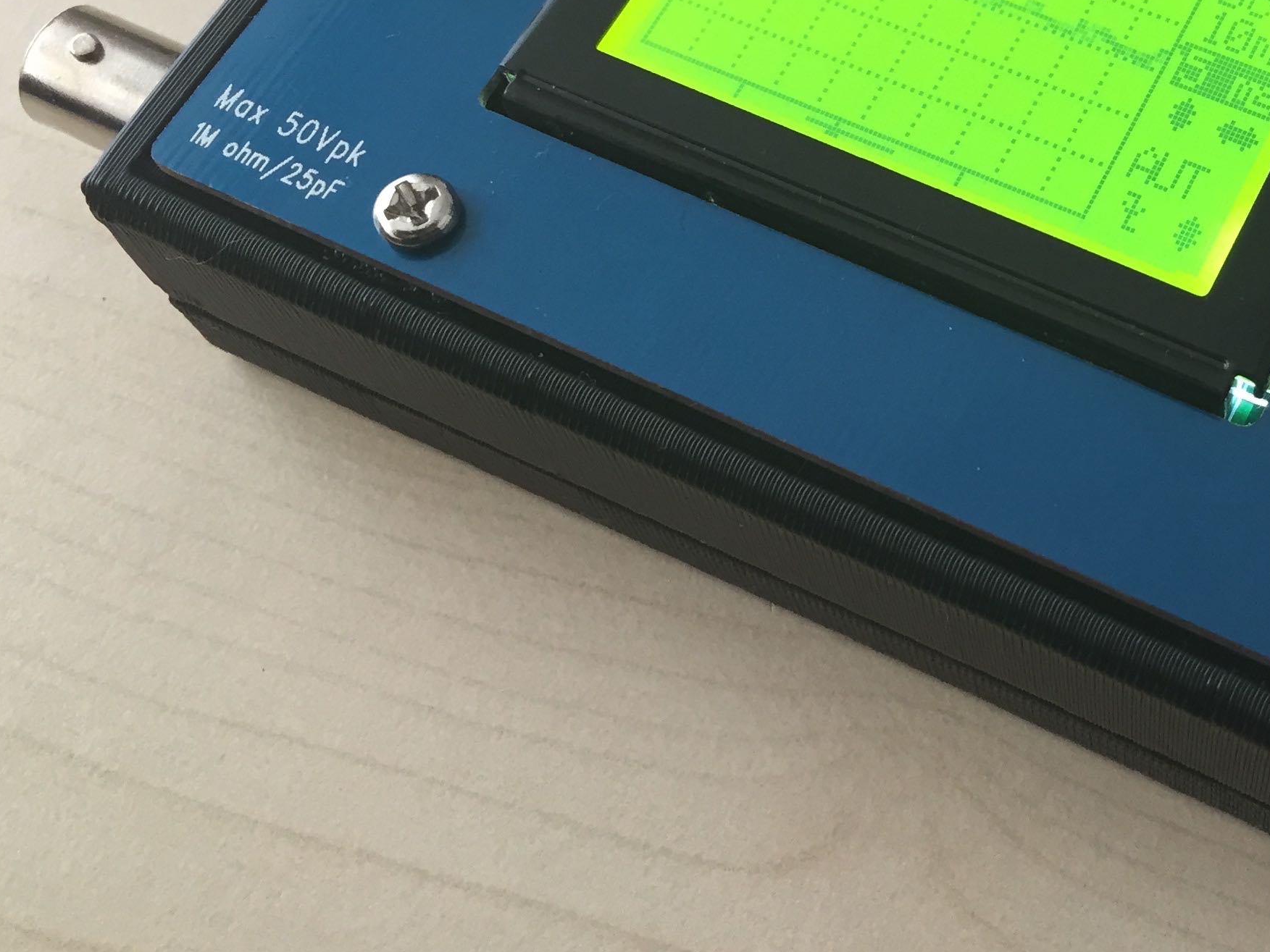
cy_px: 229
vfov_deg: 26.7
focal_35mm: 54
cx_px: 1095
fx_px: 1981
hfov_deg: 34.0
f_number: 2.2
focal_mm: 4.15
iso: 80
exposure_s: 1/30
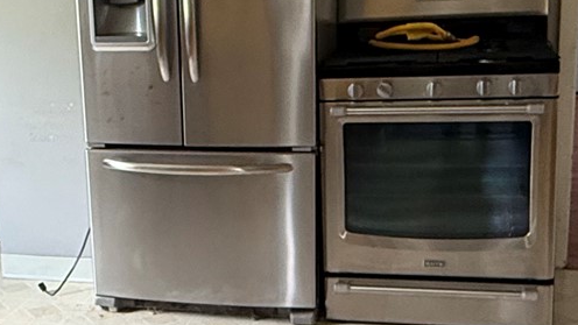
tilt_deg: -13.5
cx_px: 190
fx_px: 966
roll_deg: +3.3
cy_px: 189
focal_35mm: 63
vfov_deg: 19.1
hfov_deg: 33.0
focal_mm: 2.22
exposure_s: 1/99
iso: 320
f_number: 2.2
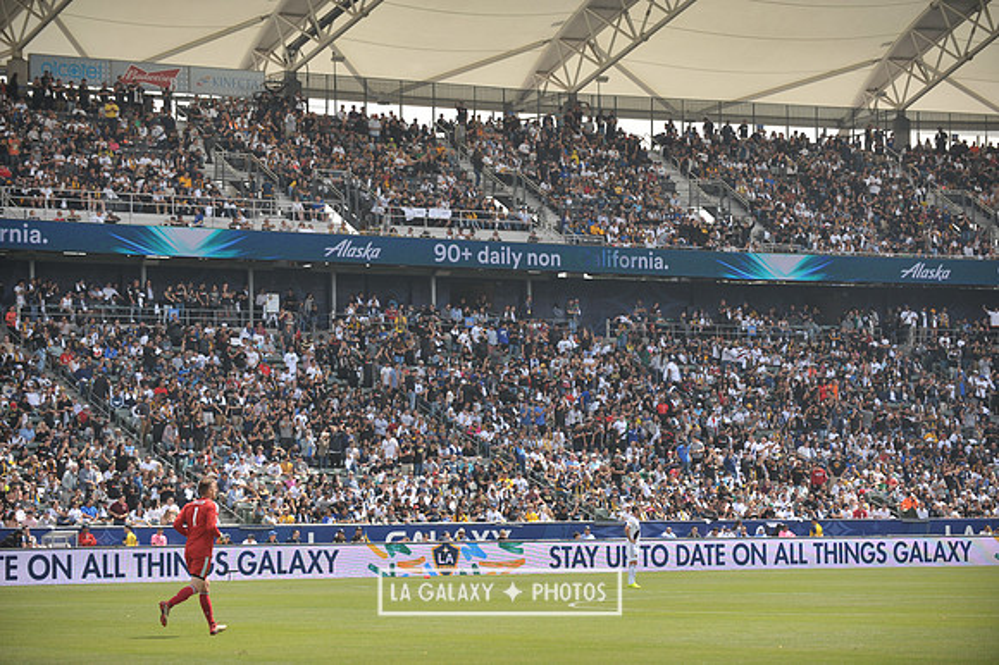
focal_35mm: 110
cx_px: 500
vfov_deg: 12.4
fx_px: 3051
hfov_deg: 18.6
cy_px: 332
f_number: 3.5
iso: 320
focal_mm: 110
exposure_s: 1/2500
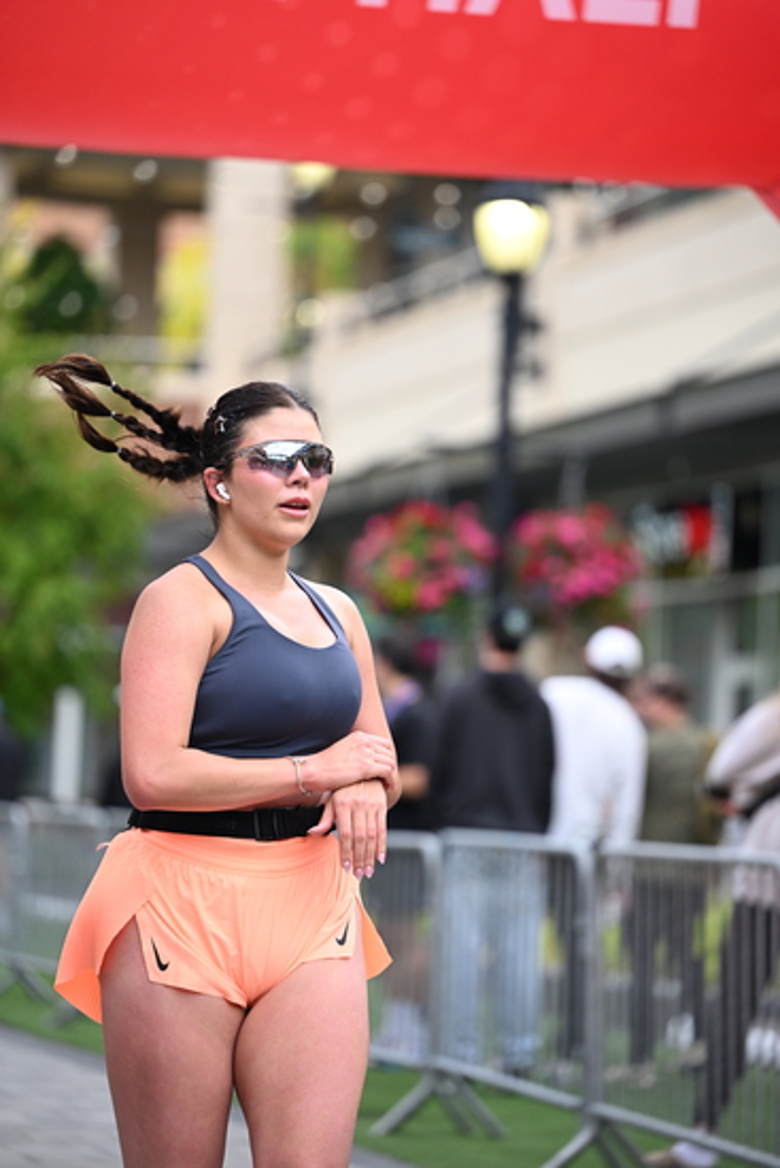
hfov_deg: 10.2
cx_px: 390
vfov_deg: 15.2
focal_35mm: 135
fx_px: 4384
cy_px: 584
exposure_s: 1/1600
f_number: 2.8
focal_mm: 135
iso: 640
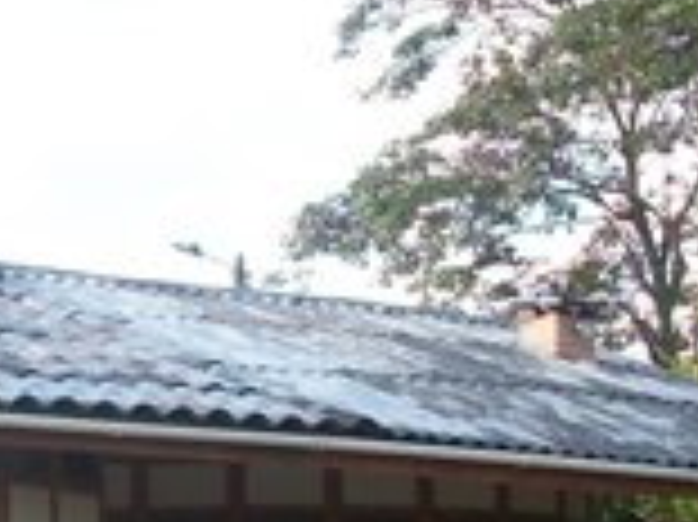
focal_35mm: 132
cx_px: 50
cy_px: 468
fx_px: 2660
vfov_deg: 11.2
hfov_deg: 14.8
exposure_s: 1/500
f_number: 2.9
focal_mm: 5.7
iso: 80
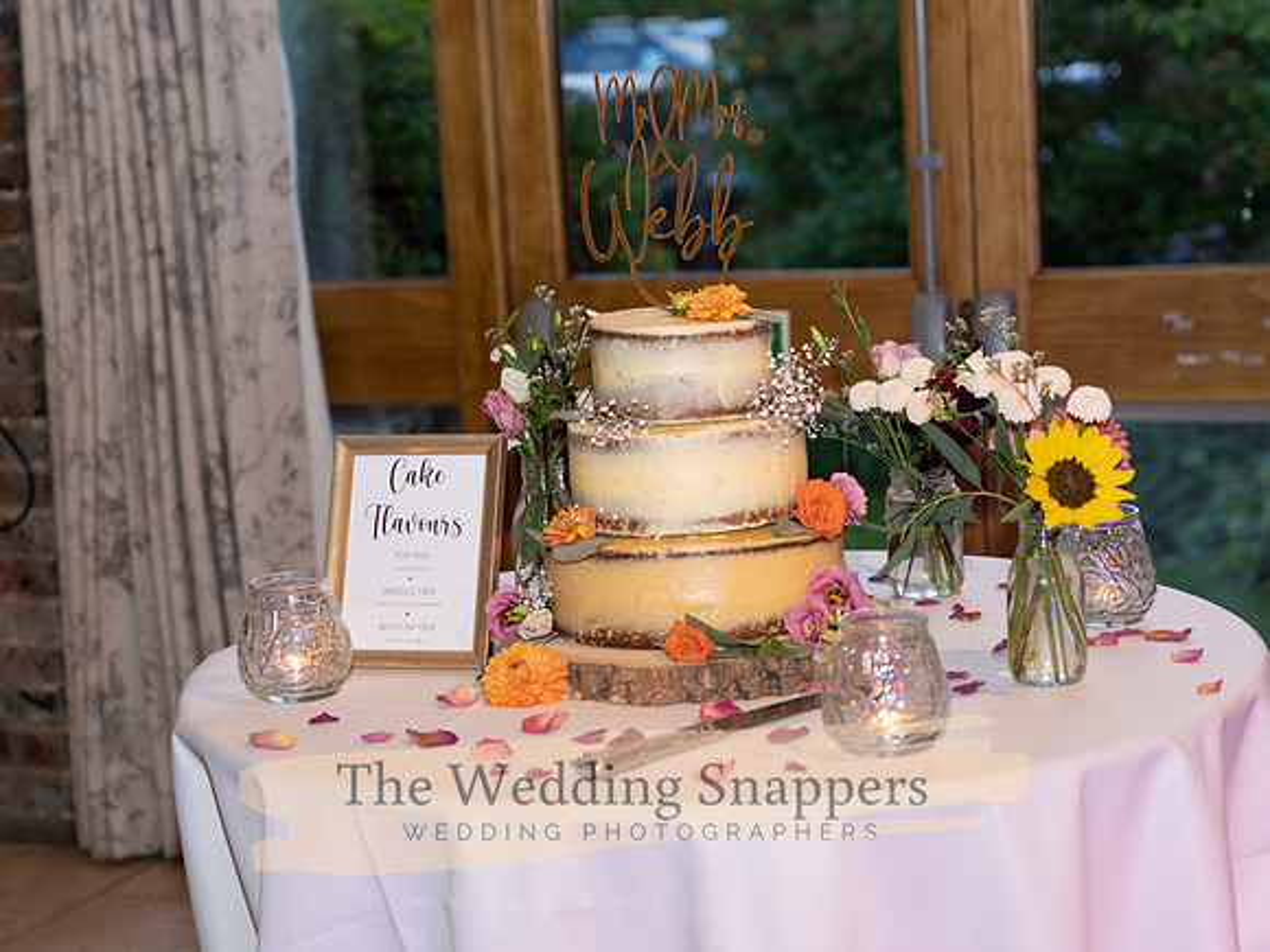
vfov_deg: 20.9
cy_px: 476
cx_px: 635
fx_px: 2579
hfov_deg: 27.7
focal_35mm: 70
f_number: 4
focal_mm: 65
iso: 400
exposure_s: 1/80
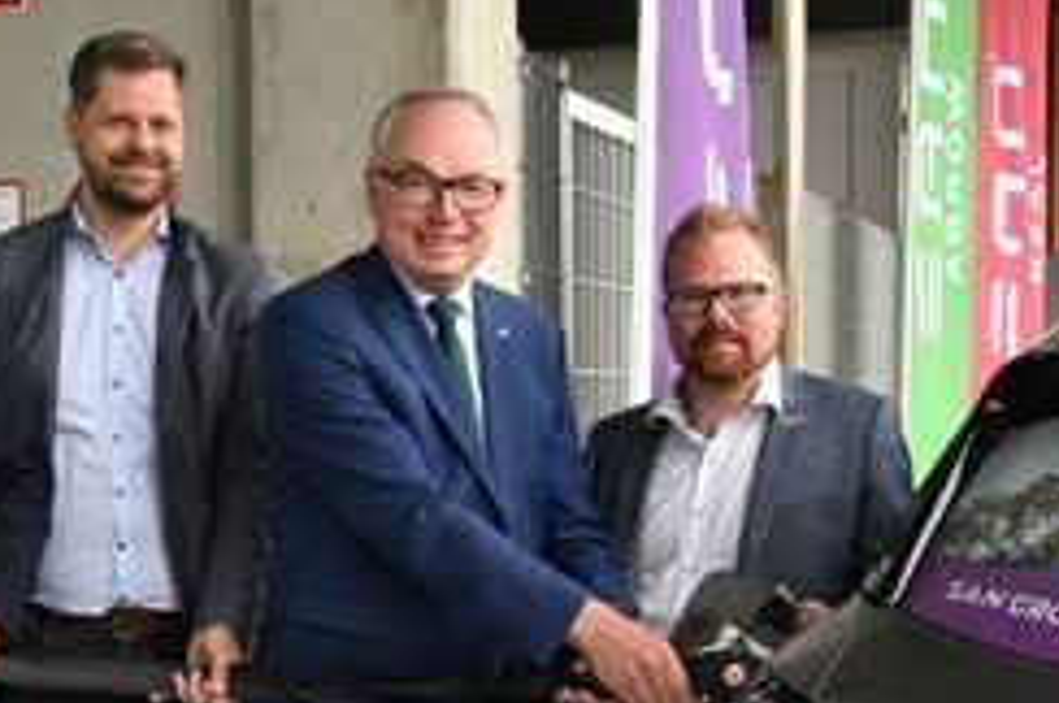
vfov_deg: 16.2
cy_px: 549
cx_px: 252
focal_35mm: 84
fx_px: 2455
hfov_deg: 24.1
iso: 250
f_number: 4.5
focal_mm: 26.5
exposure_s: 1/250
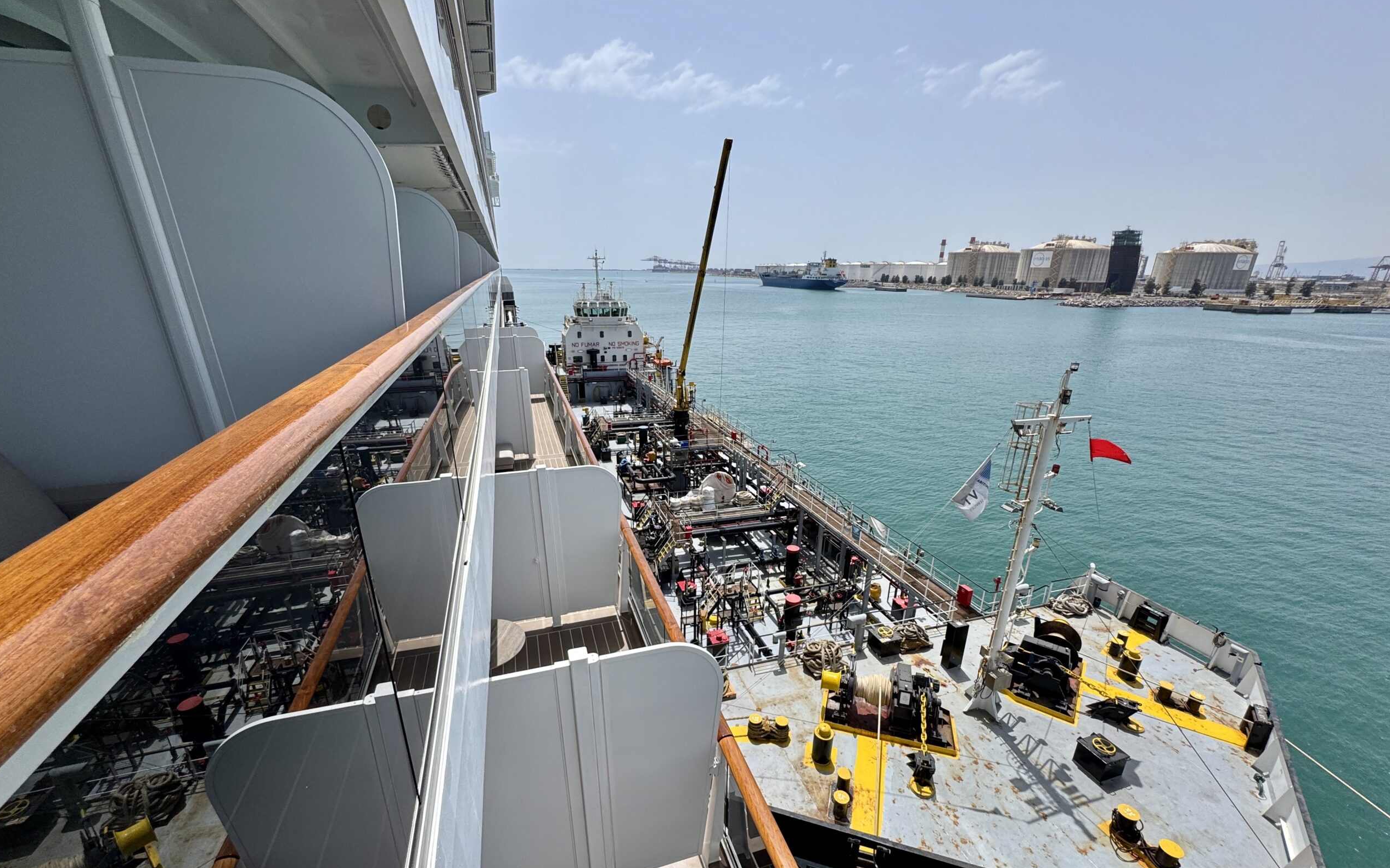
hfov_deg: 101.5
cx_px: 688
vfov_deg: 74.6
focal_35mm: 15
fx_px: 568
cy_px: 479
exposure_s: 1/2415
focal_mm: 2.22
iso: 50
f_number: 2.2
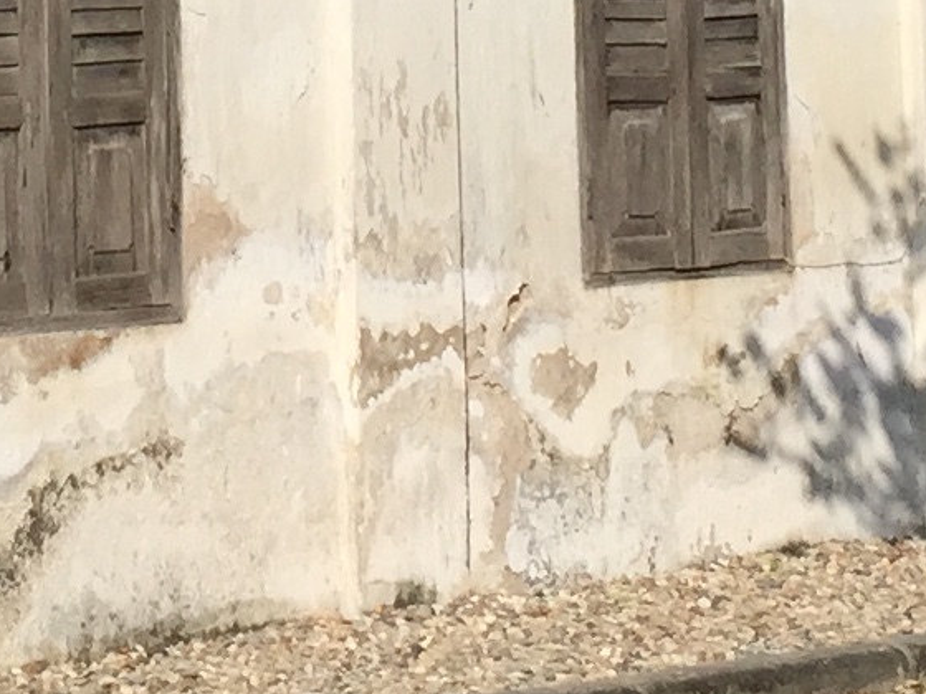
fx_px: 4521
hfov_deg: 11.6
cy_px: -742
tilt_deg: +7.4
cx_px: -8
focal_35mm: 169
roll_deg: -0.1
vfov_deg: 8.3
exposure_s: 1/3968
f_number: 2.2
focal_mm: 4.15
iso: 32
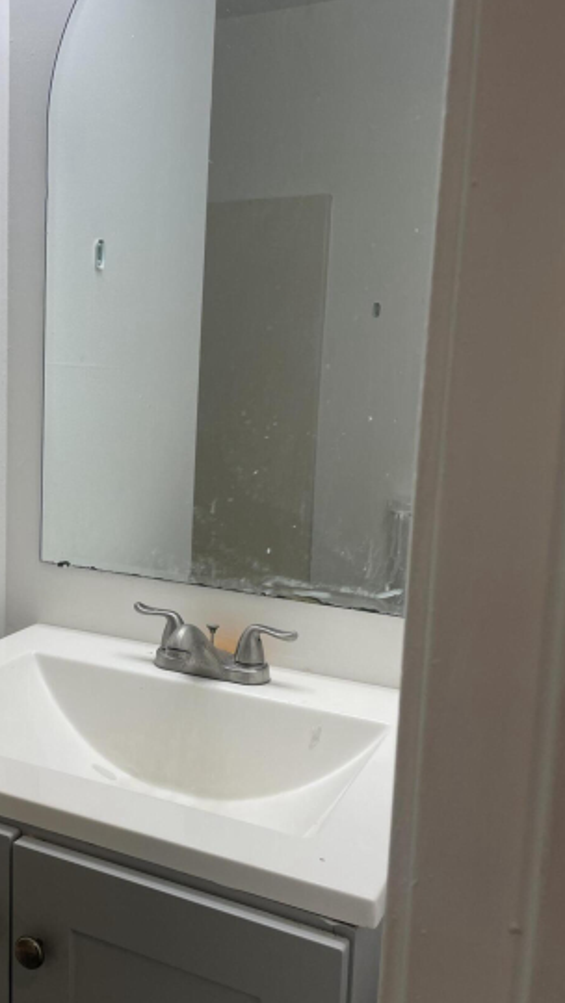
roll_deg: -0.4
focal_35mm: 35
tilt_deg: -8.7
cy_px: 495
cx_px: 104
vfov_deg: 56.6
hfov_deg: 32.7
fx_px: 932
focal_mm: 4.2
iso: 32
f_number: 1.6
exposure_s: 1/129
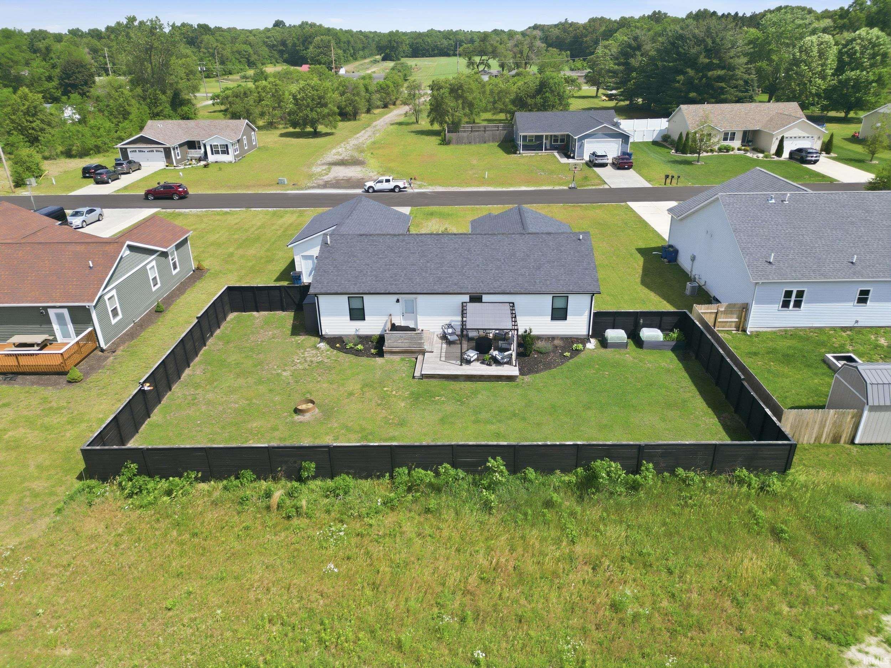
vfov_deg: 56.8
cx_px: 446
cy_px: 334
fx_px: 618
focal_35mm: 24
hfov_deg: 71.6
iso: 100
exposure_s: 1/2000
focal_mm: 6.7
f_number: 1.7
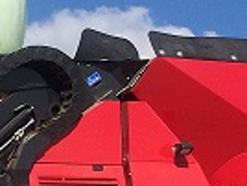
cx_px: 46
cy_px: 168
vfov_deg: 8.4
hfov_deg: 11.2
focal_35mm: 176
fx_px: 1258
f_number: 2.2
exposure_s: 1/3731
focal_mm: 4.15
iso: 32
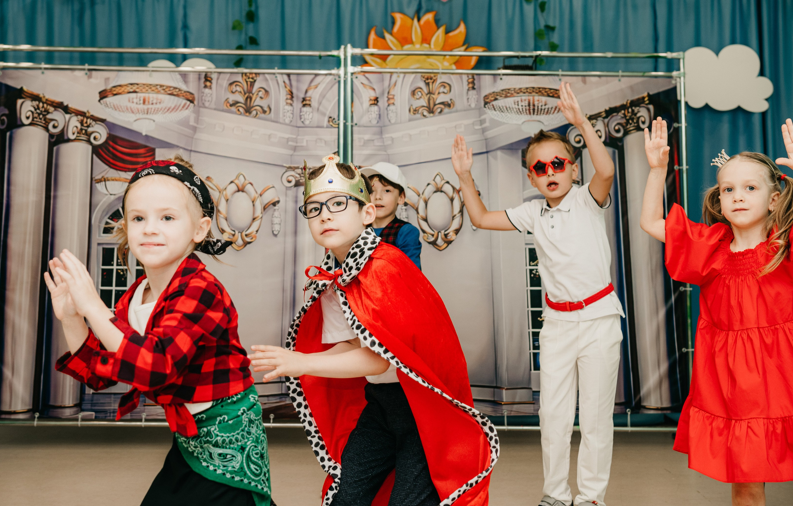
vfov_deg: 25.7
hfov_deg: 39.3
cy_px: 200
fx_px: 1109
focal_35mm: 51
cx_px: 386
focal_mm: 38
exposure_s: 1/160
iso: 200
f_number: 4
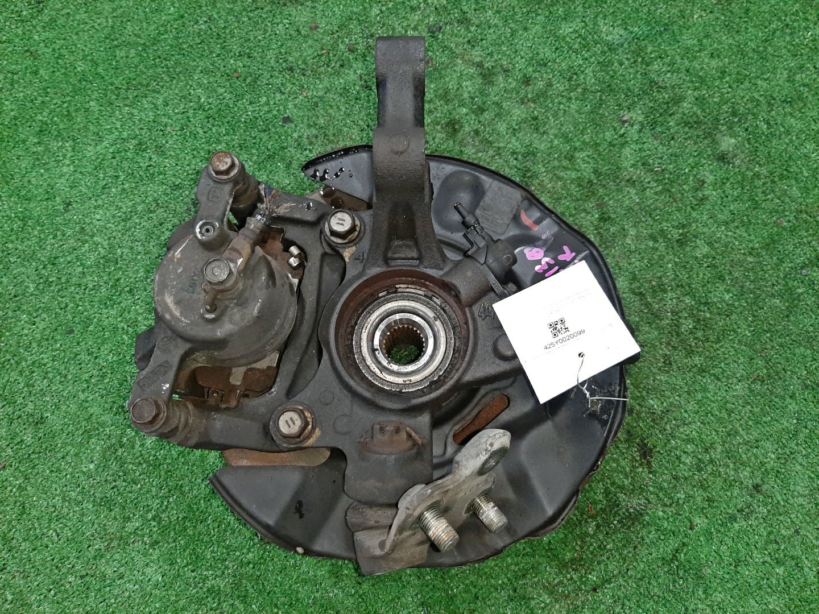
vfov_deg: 53.1
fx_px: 615
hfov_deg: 67.3
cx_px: 410
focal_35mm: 26
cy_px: 307
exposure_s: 1/50
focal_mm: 3.93
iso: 234
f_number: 1.7
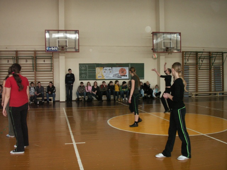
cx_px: 114
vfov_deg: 38.7
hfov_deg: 50.1
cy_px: 85
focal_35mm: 37
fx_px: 243
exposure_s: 1/40
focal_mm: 7.7
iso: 160
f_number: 3.5
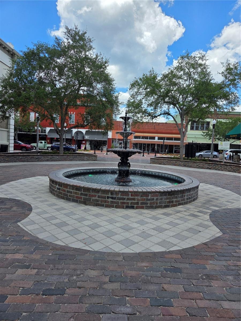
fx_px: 214
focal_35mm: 23
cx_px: 120
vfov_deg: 73.9
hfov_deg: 58.9
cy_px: 160
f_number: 1.8
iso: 80
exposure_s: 1/3924
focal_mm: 5.4
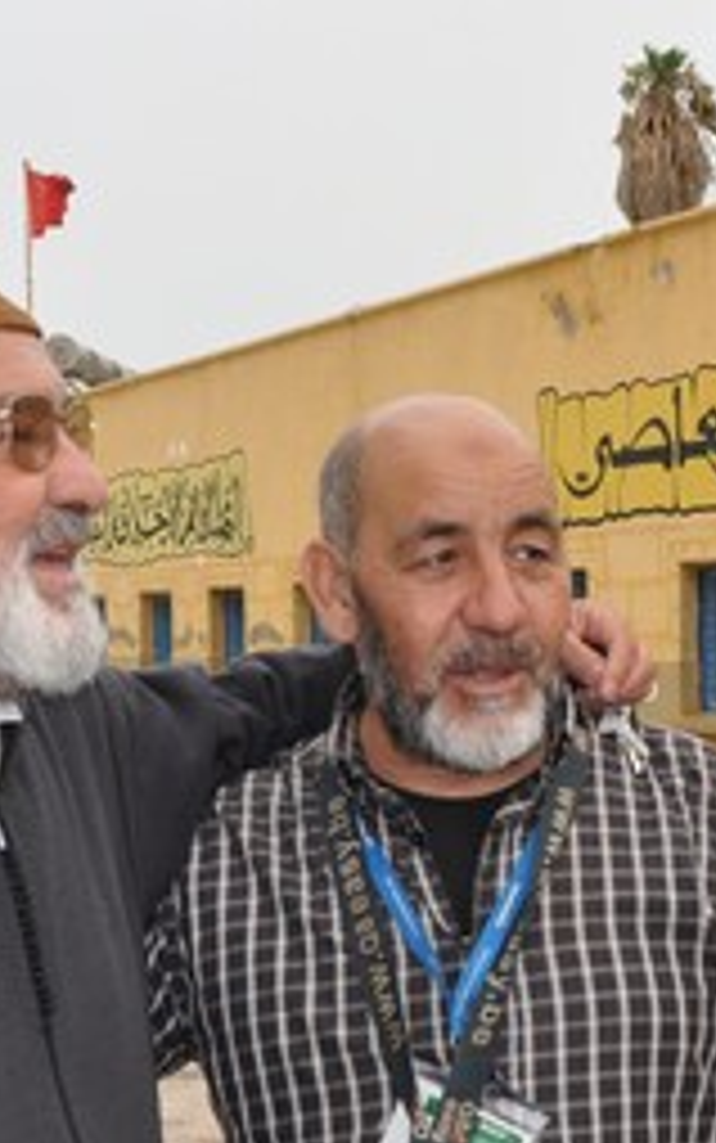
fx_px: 2401
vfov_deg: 26.6
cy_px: 808
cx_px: 684
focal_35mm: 77
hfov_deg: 16.7
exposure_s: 1/200
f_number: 9
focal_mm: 20
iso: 200
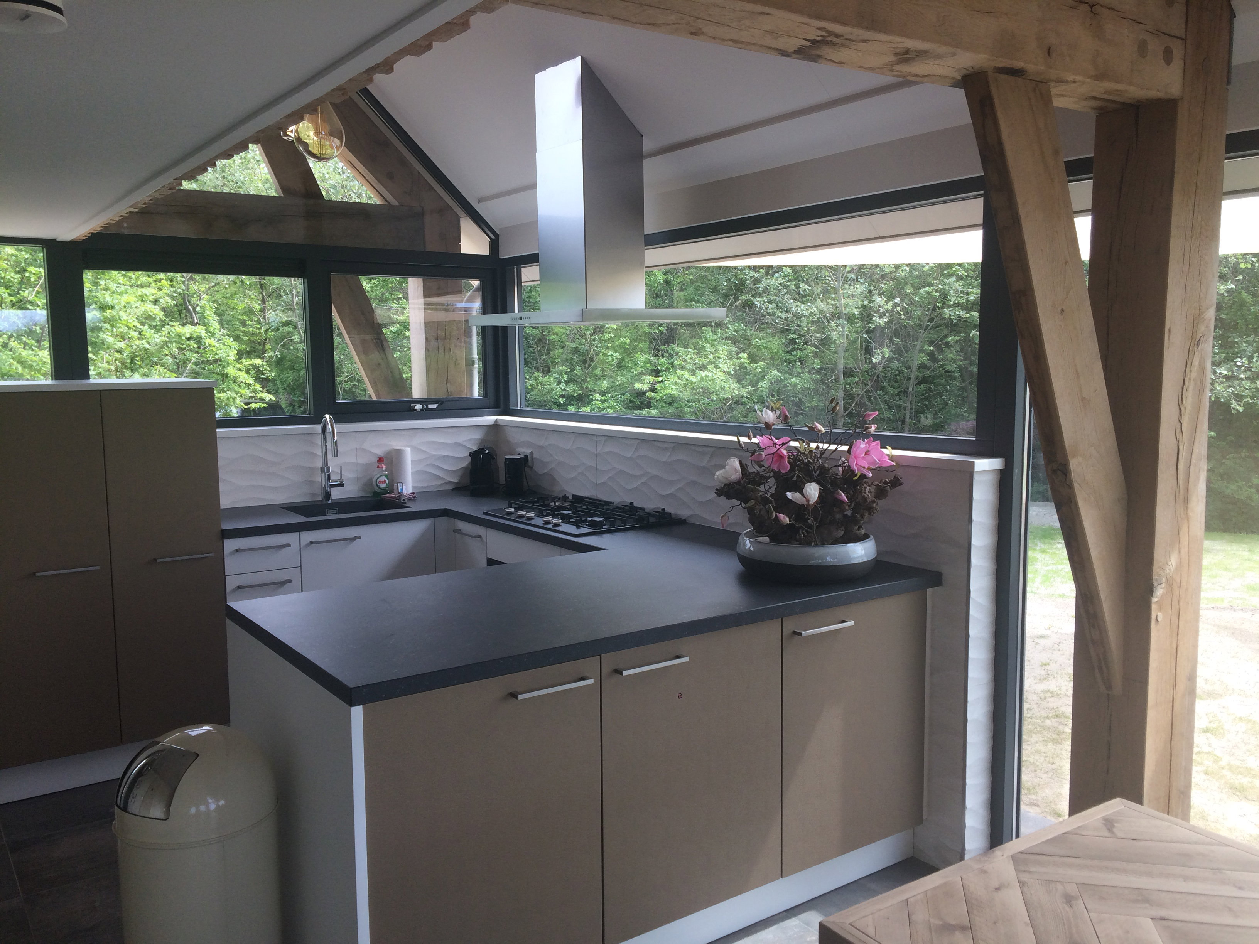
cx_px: 630
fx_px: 1055
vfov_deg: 48.2
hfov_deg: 61.7
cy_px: 472
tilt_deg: -7.1
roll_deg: +1.4
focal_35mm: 29
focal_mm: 4.15
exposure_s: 1/268
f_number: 2.2
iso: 32
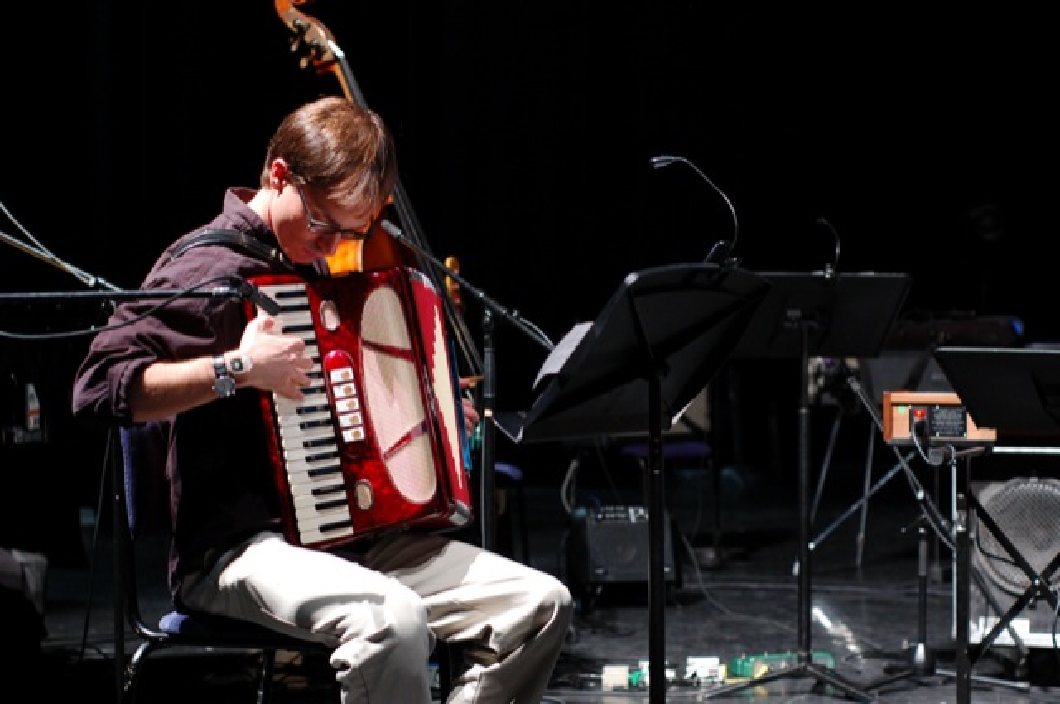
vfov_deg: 18.1
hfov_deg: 27.0
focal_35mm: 75
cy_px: 352
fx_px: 2206
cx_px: 530
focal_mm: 50
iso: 800
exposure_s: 1/50
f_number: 3.5
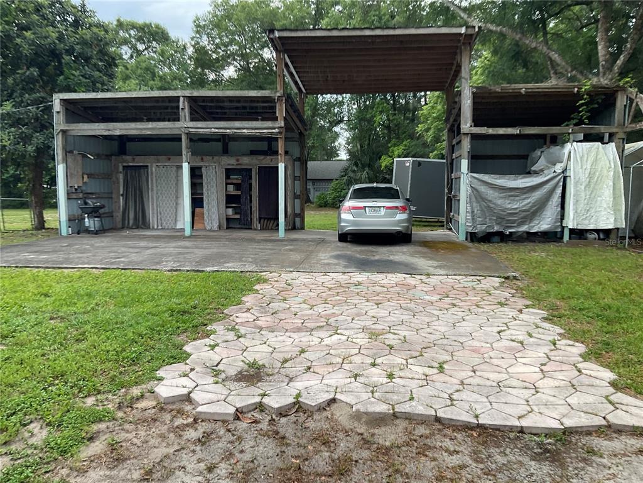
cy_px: 242
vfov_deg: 48.2
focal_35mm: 29
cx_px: 322
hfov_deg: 61.7
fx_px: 539
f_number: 1.8
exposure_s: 1/120
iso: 32
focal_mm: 3
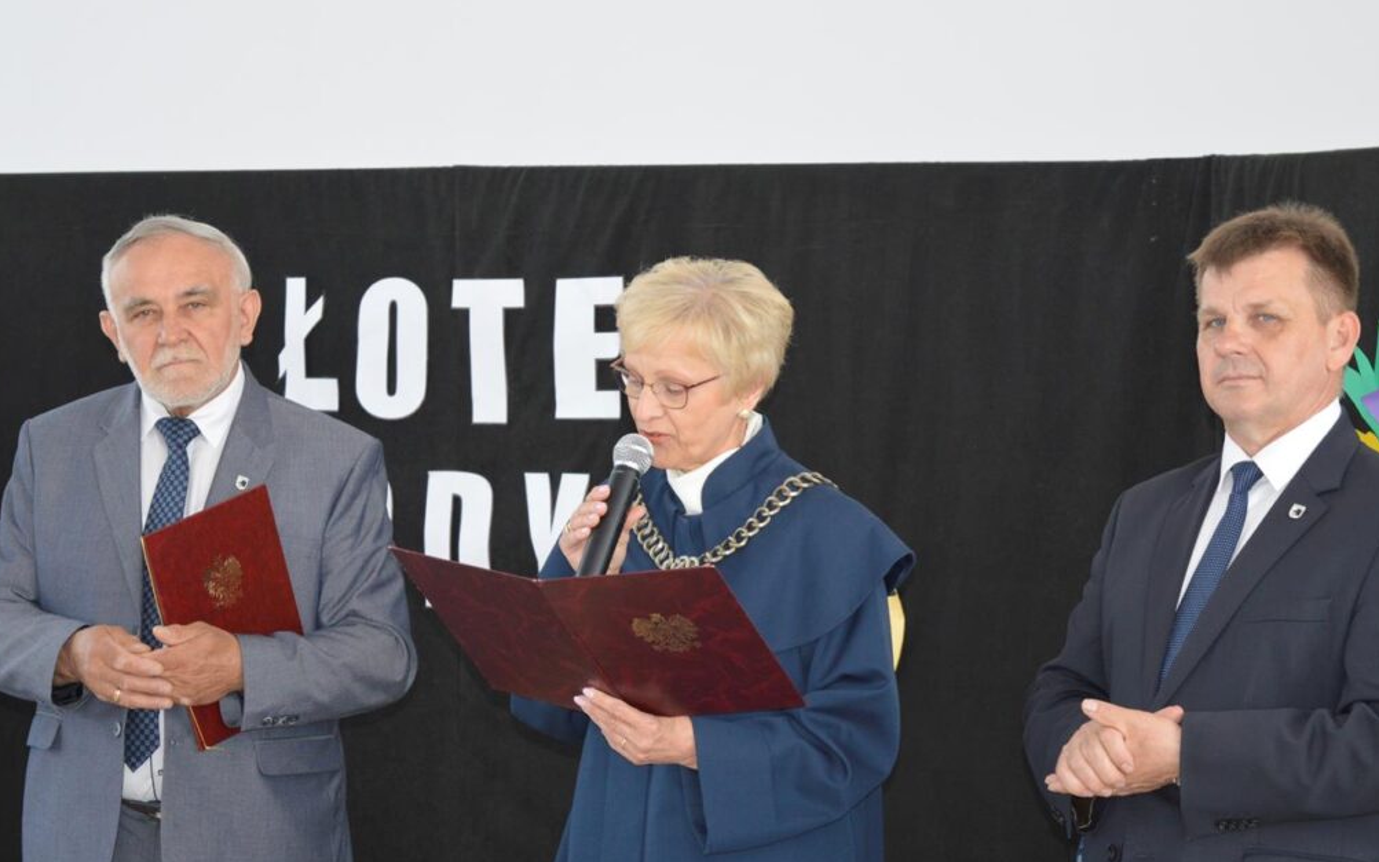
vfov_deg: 13.0
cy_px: 479
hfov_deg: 20.7
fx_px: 3781
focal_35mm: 101
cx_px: 681
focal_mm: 55
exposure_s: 1/60
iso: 640
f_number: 5.6
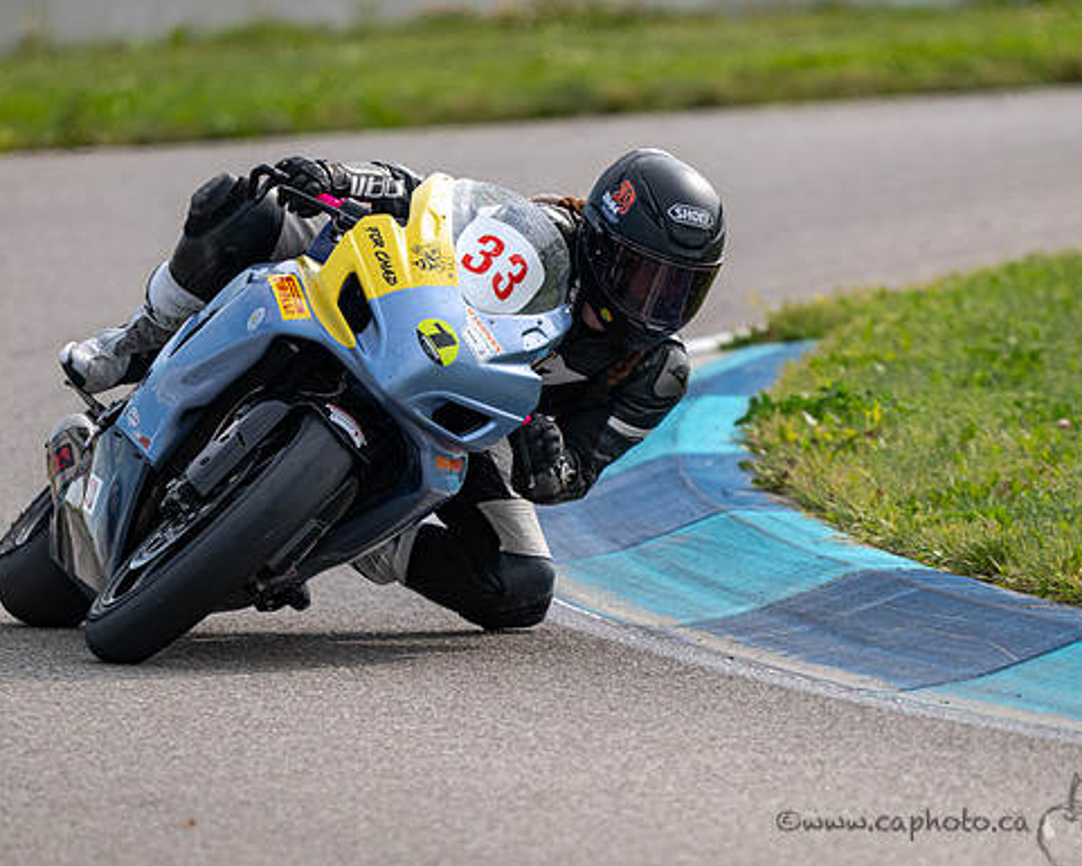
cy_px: 483
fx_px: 25528
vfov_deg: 1.9
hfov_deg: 2.4
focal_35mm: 797
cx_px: 581
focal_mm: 600
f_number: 6.3
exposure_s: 1/1250
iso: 360
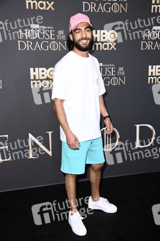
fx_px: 300
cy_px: 120
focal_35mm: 45
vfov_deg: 43.6
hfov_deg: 29.8
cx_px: 80
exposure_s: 1/250
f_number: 5.6
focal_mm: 45
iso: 320
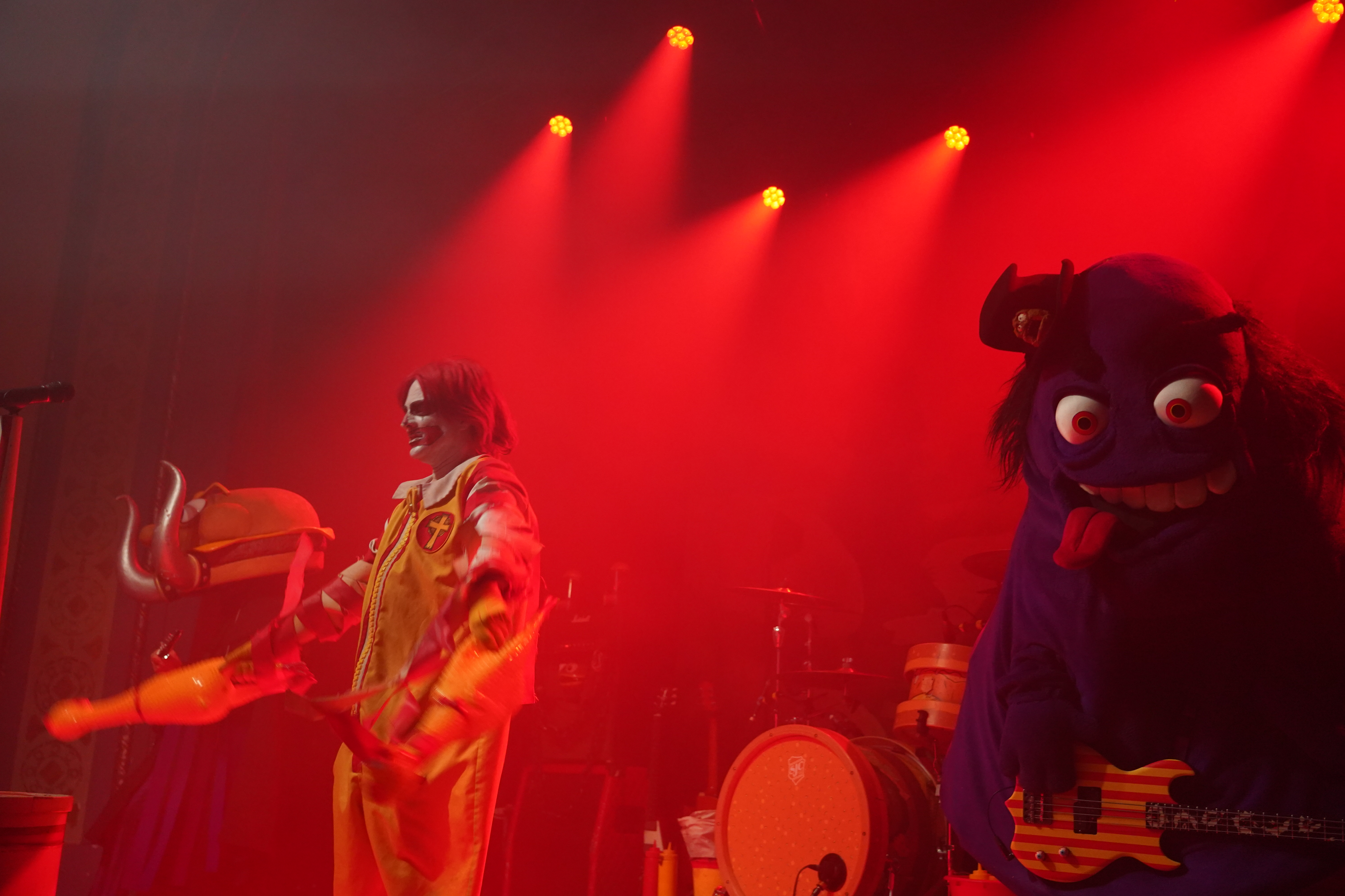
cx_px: 672
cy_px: 448
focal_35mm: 39
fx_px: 1457
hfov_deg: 49.6
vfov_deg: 34.2
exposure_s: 1/160
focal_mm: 39
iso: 4000
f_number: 4
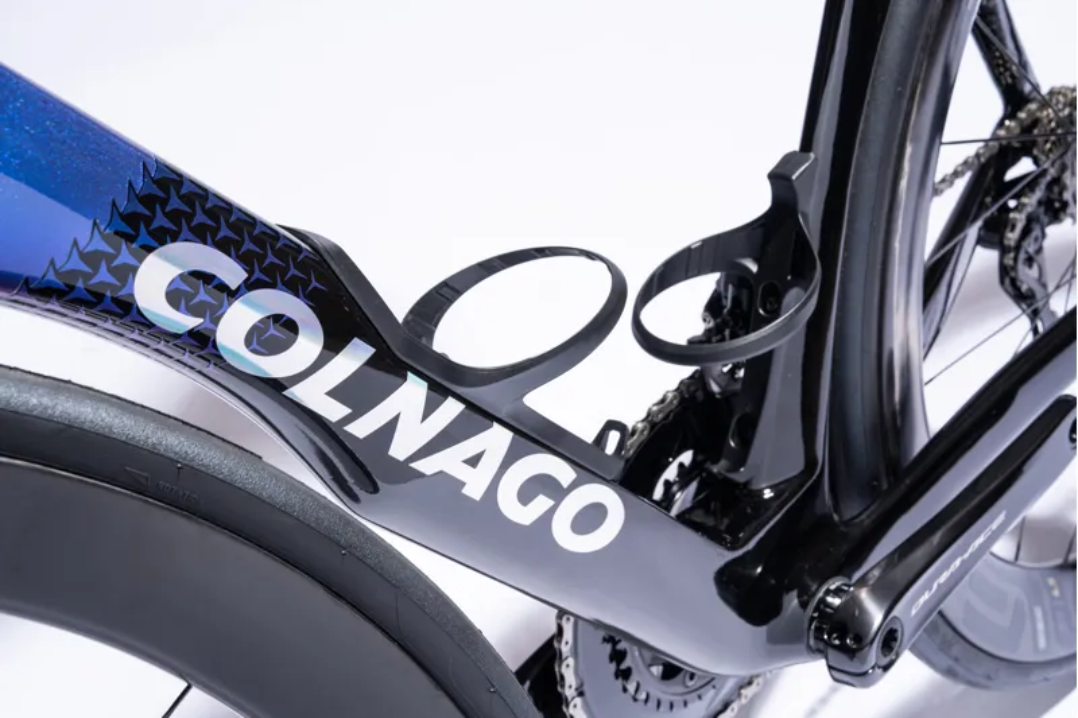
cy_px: 359
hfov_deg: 28.8
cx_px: 539
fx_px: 2096
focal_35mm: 70
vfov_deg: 19.4
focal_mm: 70
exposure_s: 1/125
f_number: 16
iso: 100
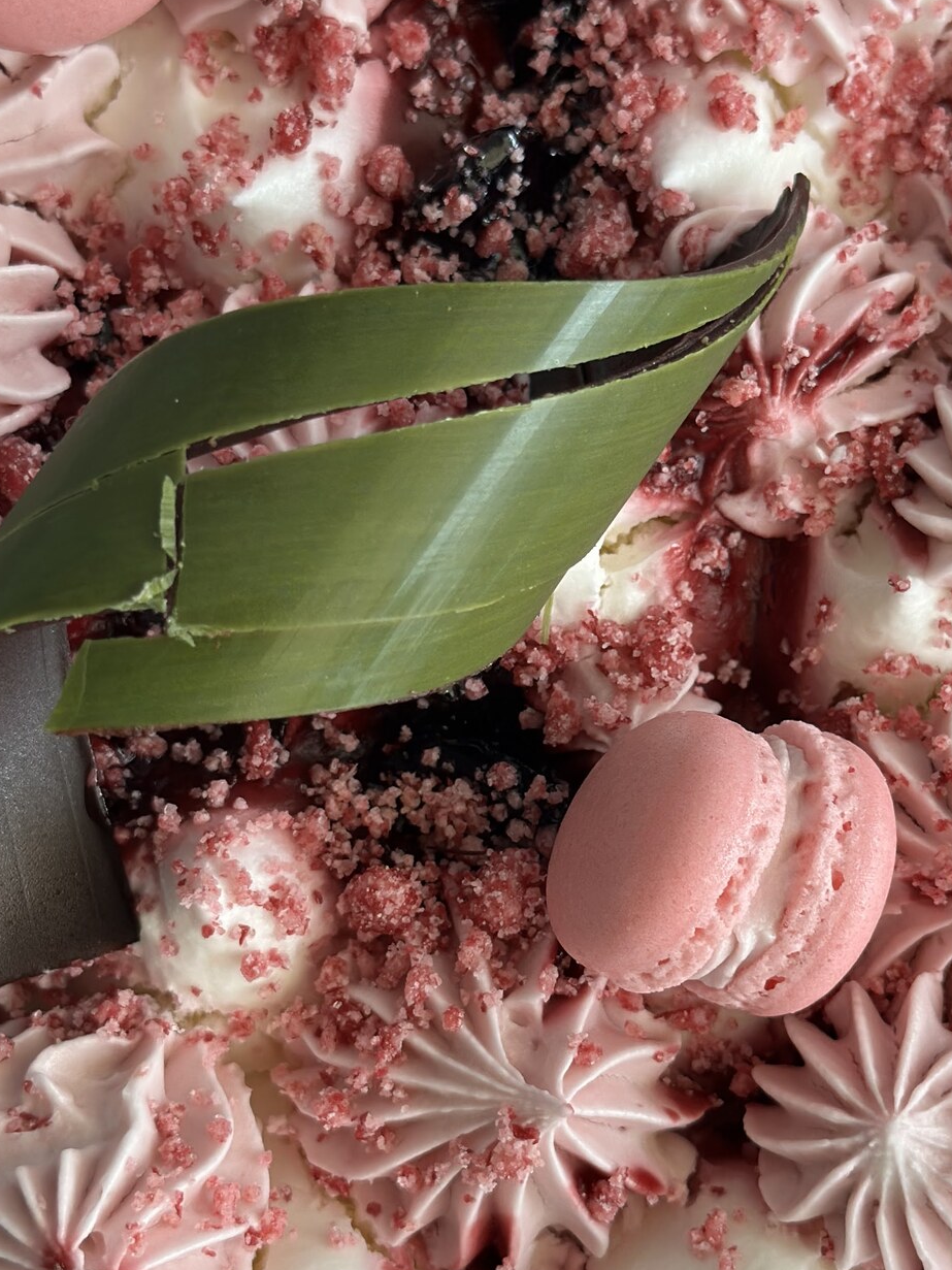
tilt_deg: -85.5
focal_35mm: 78
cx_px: 530
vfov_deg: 25.0
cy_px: 695
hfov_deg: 18.9
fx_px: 2861
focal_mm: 6.86
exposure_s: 1/140
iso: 64
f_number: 1.78
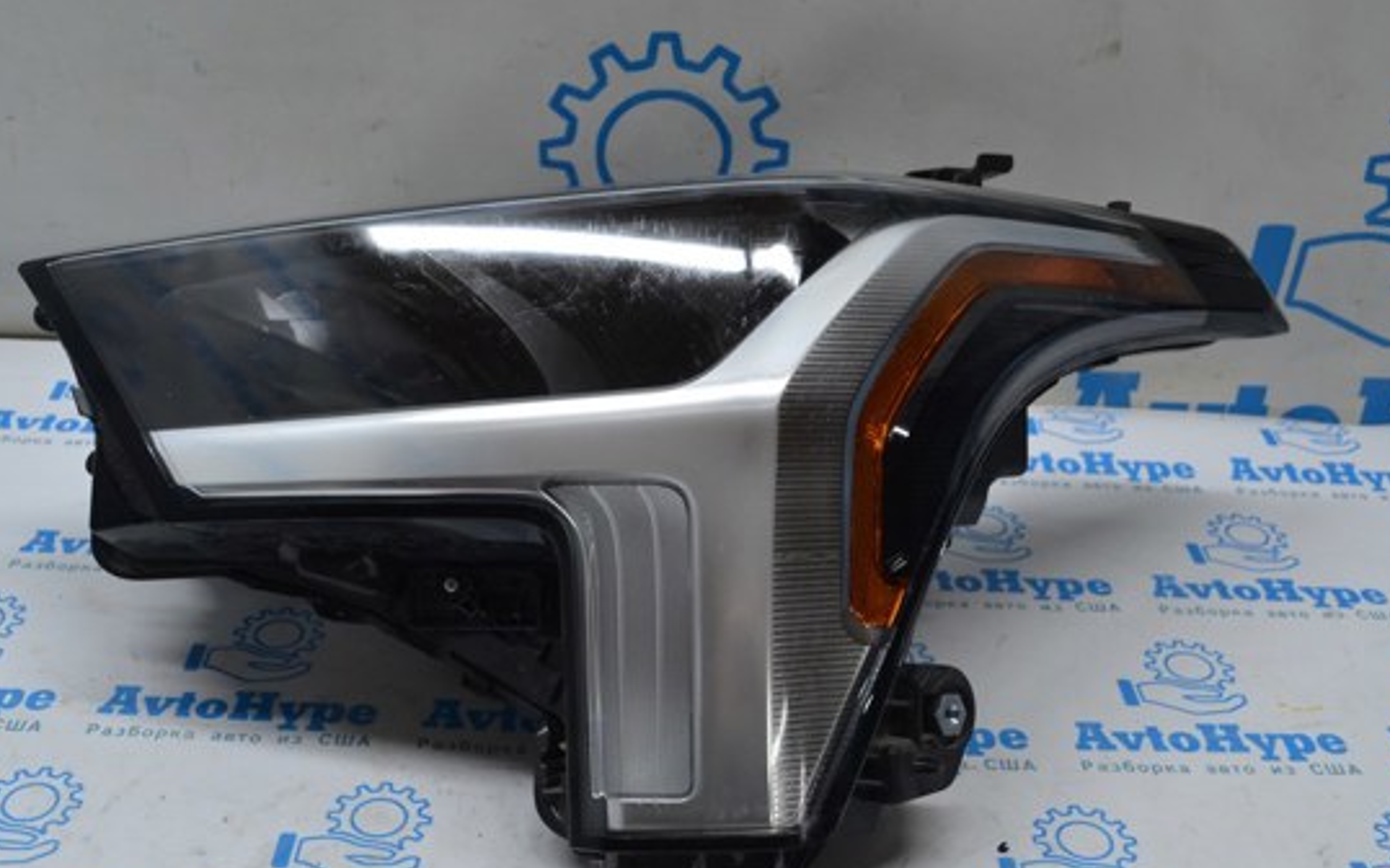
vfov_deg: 31.9
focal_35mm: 40
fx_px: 1515
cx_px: 641
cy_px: 499
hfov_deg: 49.2
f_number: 5.6
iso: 400
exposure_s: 1/125
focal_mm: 22
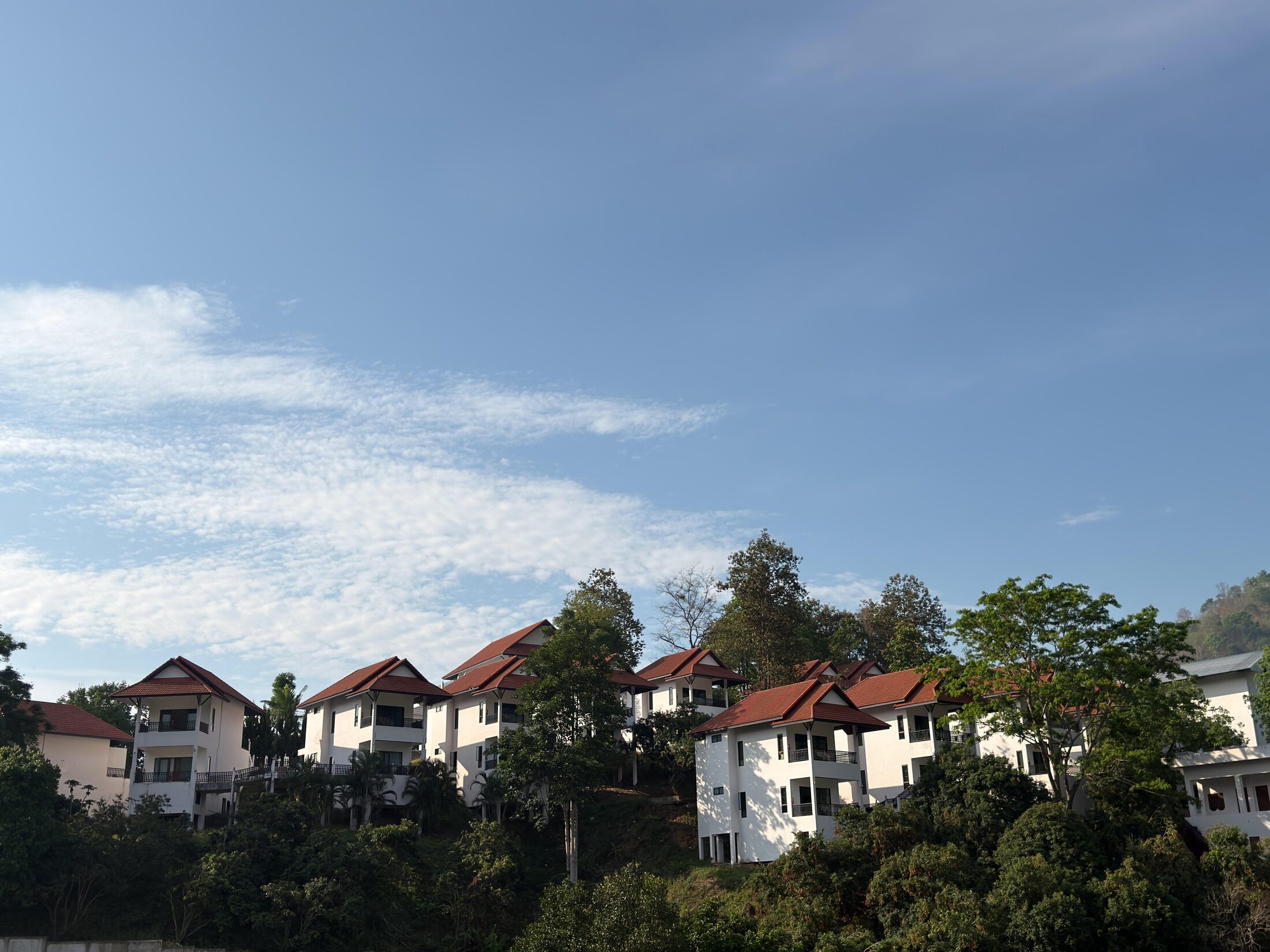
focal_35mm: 36
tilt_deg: +19.0
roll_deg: +1.3
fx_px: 1321
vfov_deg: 39.7
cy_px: 476
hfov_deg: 51.4
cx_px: 635
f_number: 1.78
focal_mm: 6.76
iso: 64
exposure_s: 1/7042
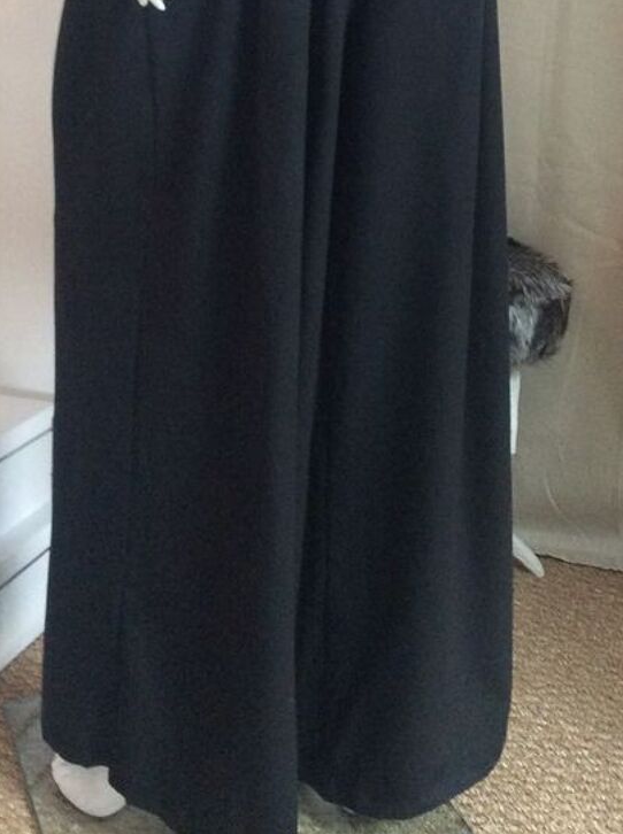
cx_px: 407
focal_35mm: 59
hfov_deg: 24.6
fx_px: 1420
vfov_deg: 31.9
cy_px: 171
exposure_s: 1/17
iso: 250
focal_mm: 3.3
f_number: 2.4
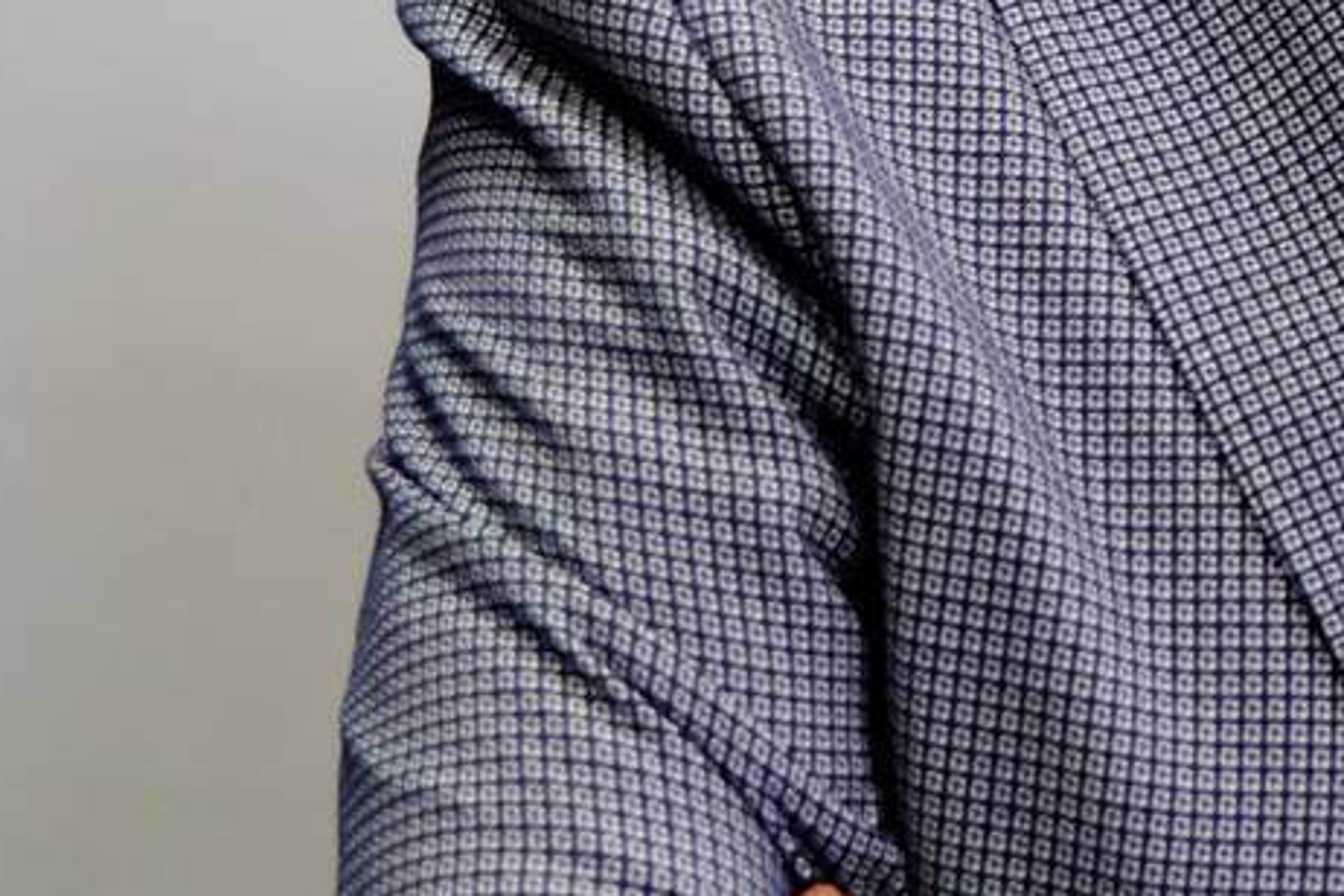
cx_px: 2045
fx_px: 4965
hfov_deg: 14.3
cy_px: -224
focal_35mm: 133
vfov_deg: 10.1
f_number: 4
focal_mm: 27.5
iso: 3200
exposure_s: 1/125
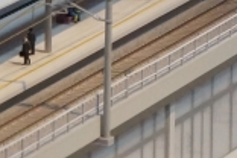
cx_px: 96
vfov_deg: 2.6
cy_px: -196
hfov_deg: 3.9
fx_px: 3477
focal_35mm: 528
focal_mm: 55
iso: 2500
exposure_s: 1/160
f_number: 5.6
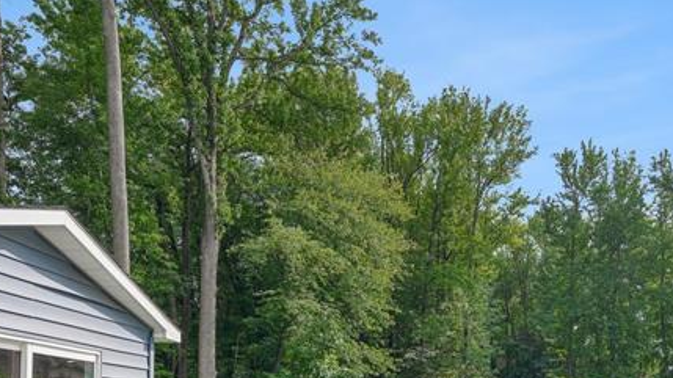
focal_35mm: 35
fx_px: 624
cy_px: 406
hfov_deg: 55.4
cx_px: 453
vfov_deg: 30.5
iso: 160
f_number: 5.6
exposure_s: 1/800
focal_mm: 9.6
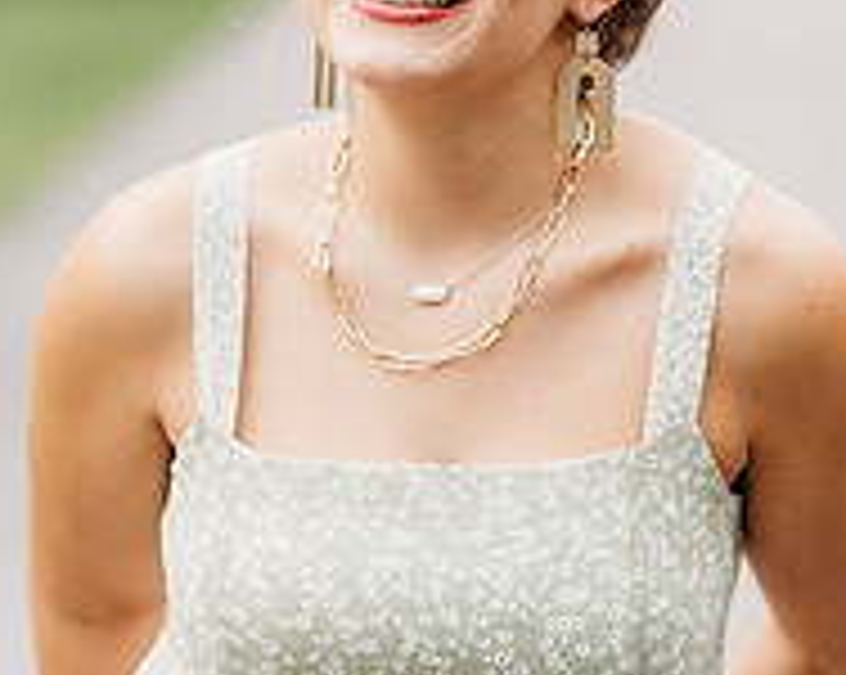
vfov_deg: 8.1
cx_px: 504
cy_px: 356
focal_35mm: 191
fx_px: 4777
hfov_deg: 10.1
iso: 400
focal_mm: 85
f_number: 2.2
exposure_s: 1/250
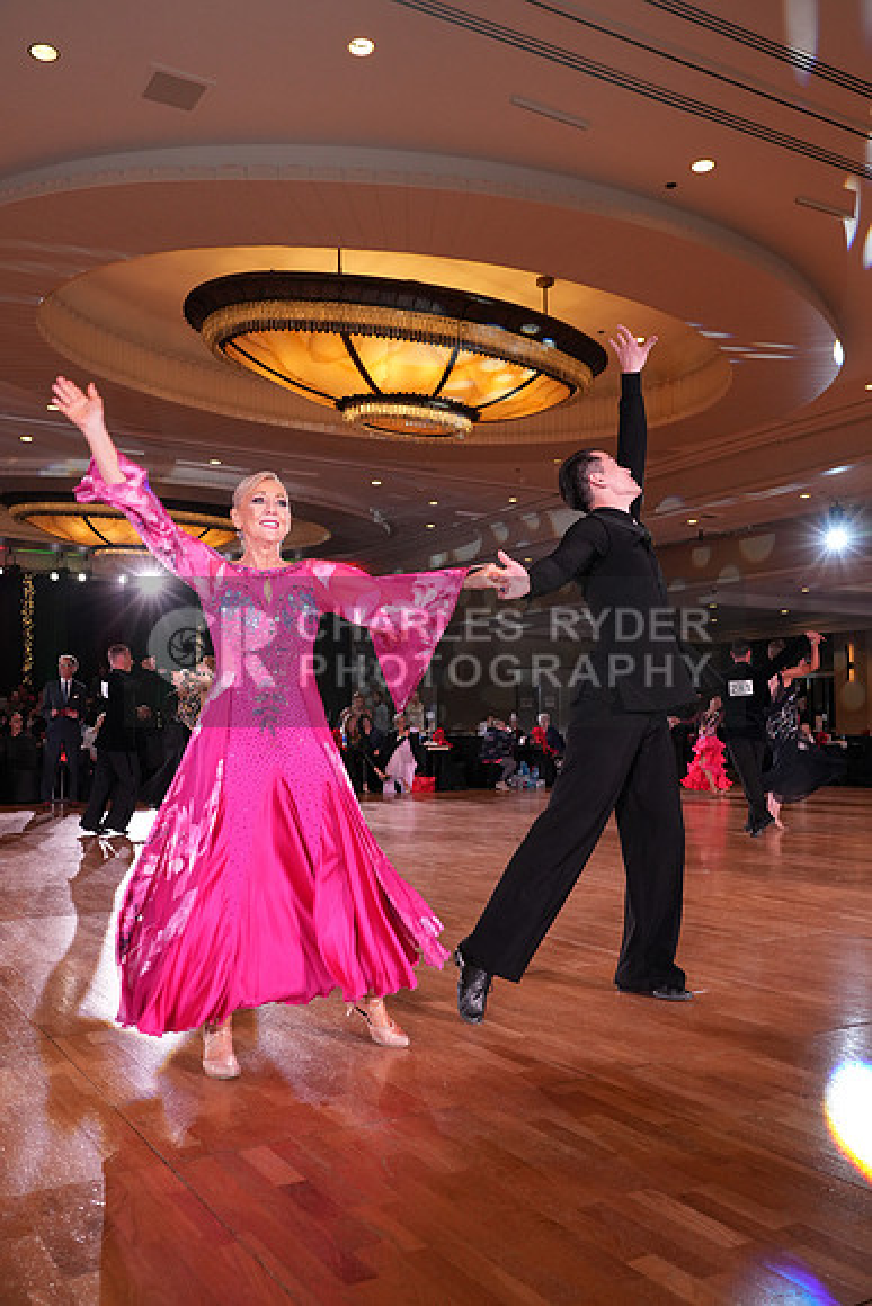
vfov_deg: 61.9
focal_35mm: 30
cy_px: 653
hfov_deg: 43.6
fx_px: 1089
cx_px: 436
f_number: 5
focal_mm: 30
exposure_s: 1/200
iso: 2000
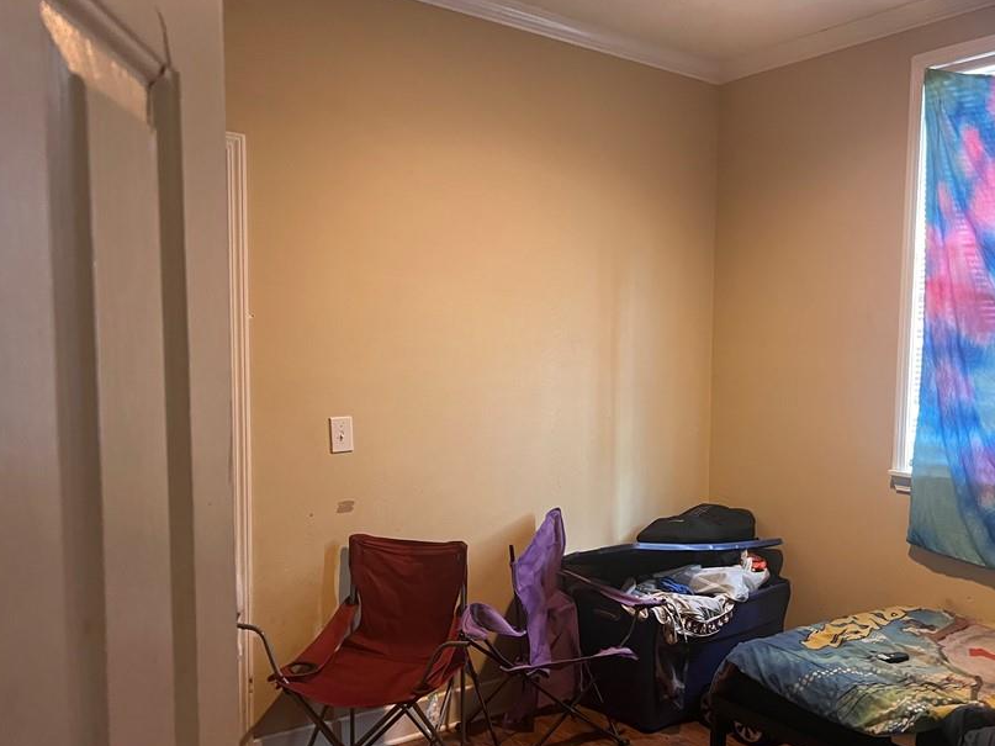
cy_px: 427
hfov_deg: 54.9
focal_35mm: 33
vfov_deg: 42.8
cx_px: 600
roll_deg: -0.5
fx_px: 948
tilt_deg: -5.7
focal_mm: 5.7
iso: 500
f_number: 1.5
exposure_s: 1/60
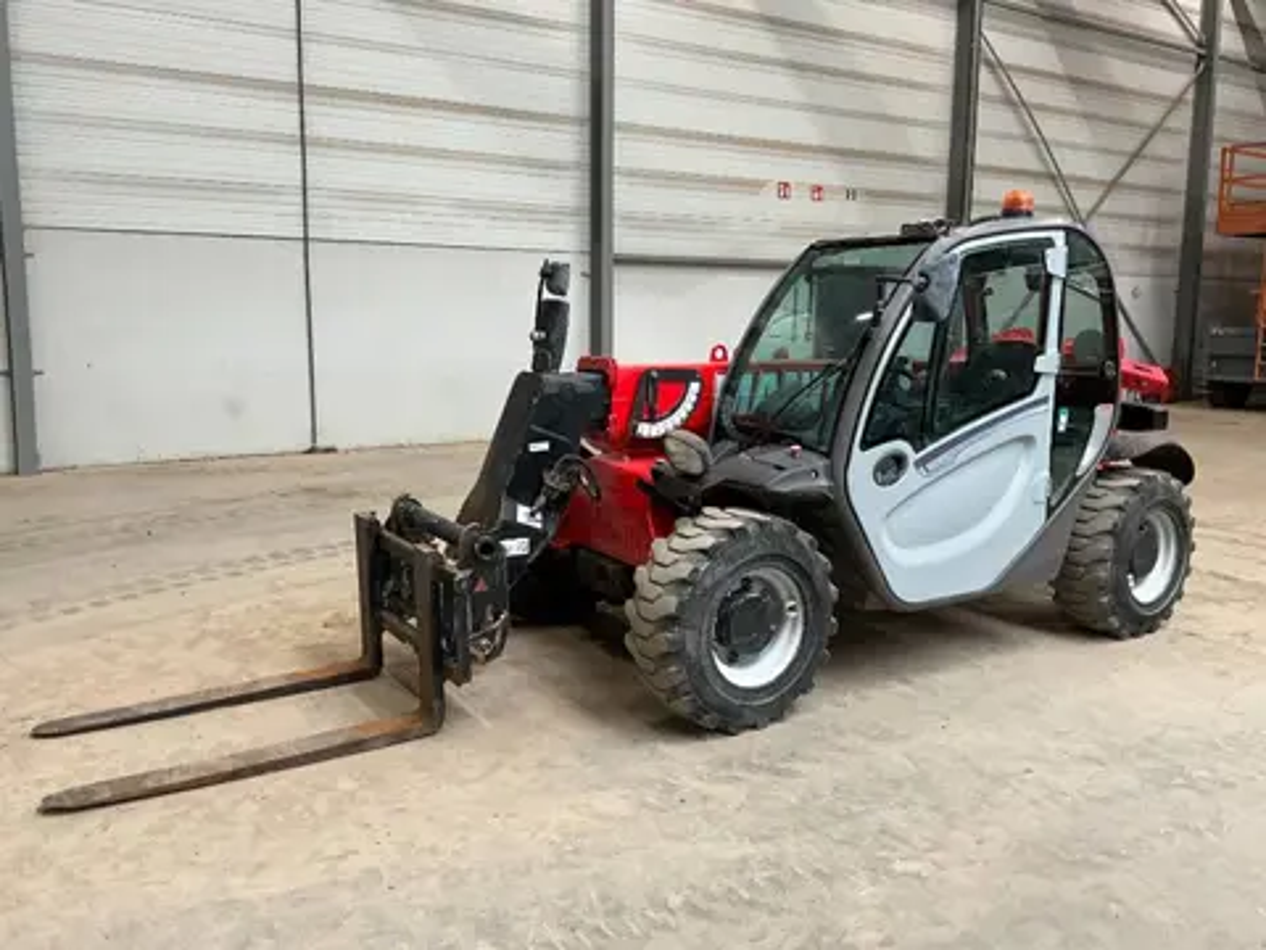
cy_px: 475
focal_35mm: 29
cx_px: 633
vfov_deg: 48.2
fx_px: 1061
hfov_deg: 61.7
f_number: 1.8
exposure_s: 1/60
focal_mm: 3
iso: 100
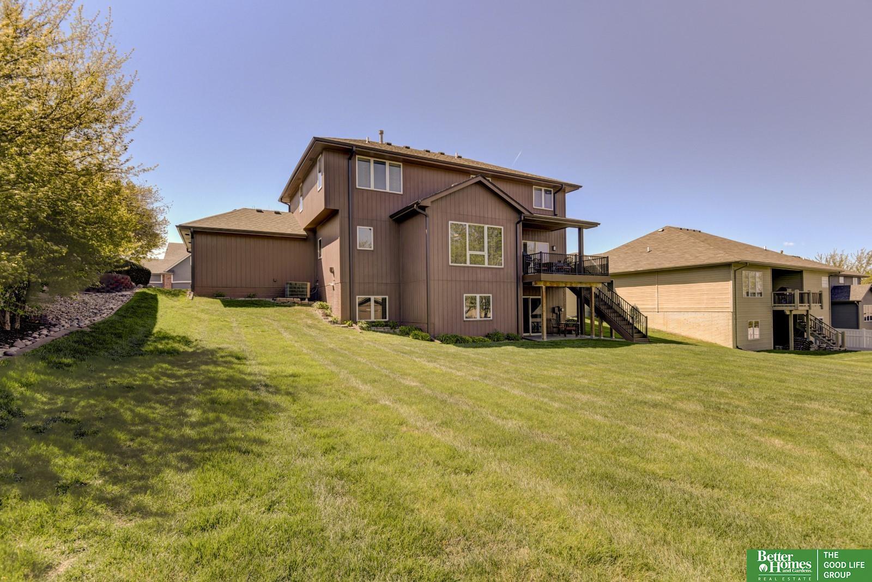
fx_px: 581
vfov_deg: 53.1
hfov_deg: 73.7
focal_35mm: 24
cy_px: 291
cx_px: 436
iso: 400
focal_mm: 24
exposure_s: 1/800
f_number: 8
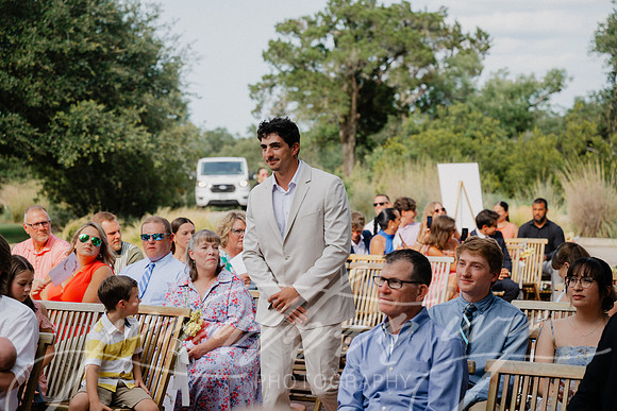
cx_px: 308
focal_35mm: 70
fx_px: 1200
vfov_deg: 19.5
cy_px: 206
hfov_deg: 28.8
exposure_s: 1/500
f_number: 3.5
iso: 64
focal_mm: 70
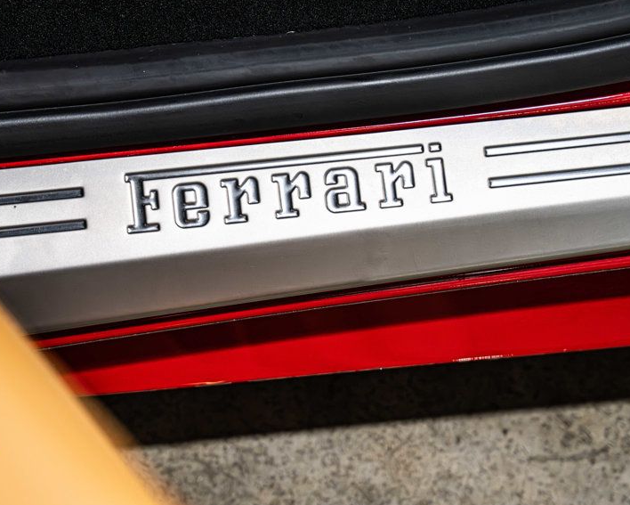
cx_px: 271
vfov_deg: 16.2
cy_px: 210
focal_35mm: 95
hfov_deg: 20.1
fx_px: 1772
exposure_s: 1/80
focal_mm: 70
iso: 1600
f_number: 4
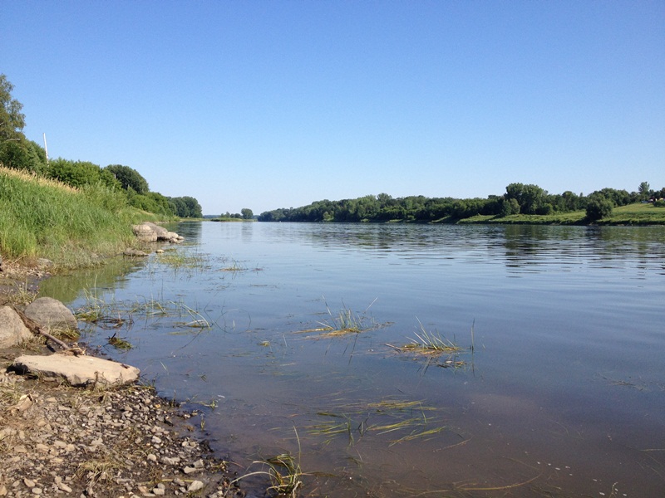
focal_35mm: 35
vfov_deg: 40.7
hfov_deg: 52.6
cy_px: 249
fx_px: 672
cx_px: 332
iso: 64
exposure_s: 1/1493
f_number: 2.4
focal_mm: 4.28
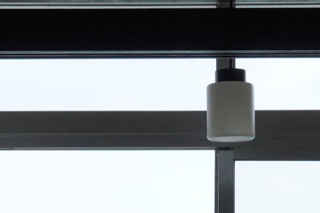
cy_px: 347
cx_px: 169
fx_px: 1503
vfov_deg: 7.9
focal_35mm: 169
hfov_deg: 12.2
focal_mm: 27
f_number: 6.3
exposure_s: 1/2000
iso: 1250
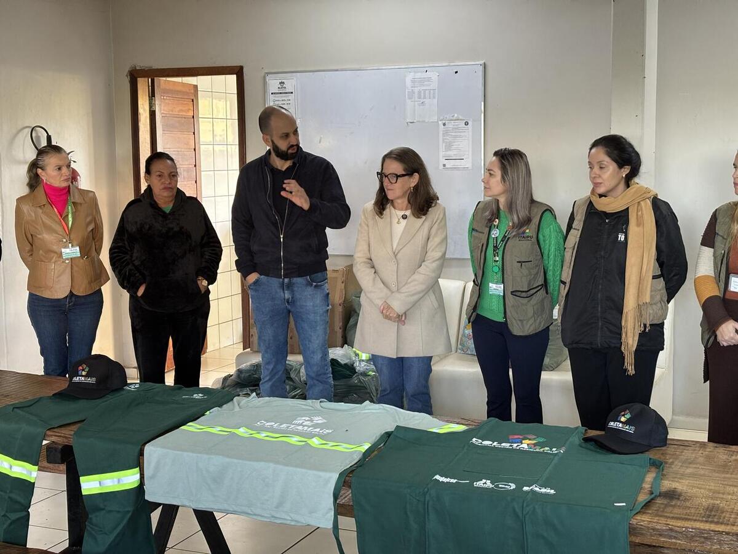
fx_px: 1109
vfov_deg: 28.0
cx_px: 369
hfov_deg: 36.8
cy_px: 277
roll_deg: +0.5
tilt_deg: -6.6
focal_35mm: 52
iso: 160
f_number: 1.6
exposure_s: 1/40
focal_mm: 5.96
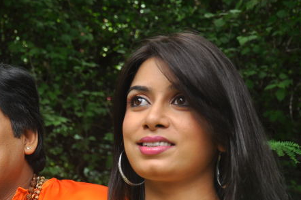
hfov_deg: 14.5
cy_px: 202
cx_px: 5
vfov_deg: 9.8
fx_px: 1161
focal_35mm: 139
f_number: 6.3
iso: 250
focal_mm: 40
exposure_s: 1/125
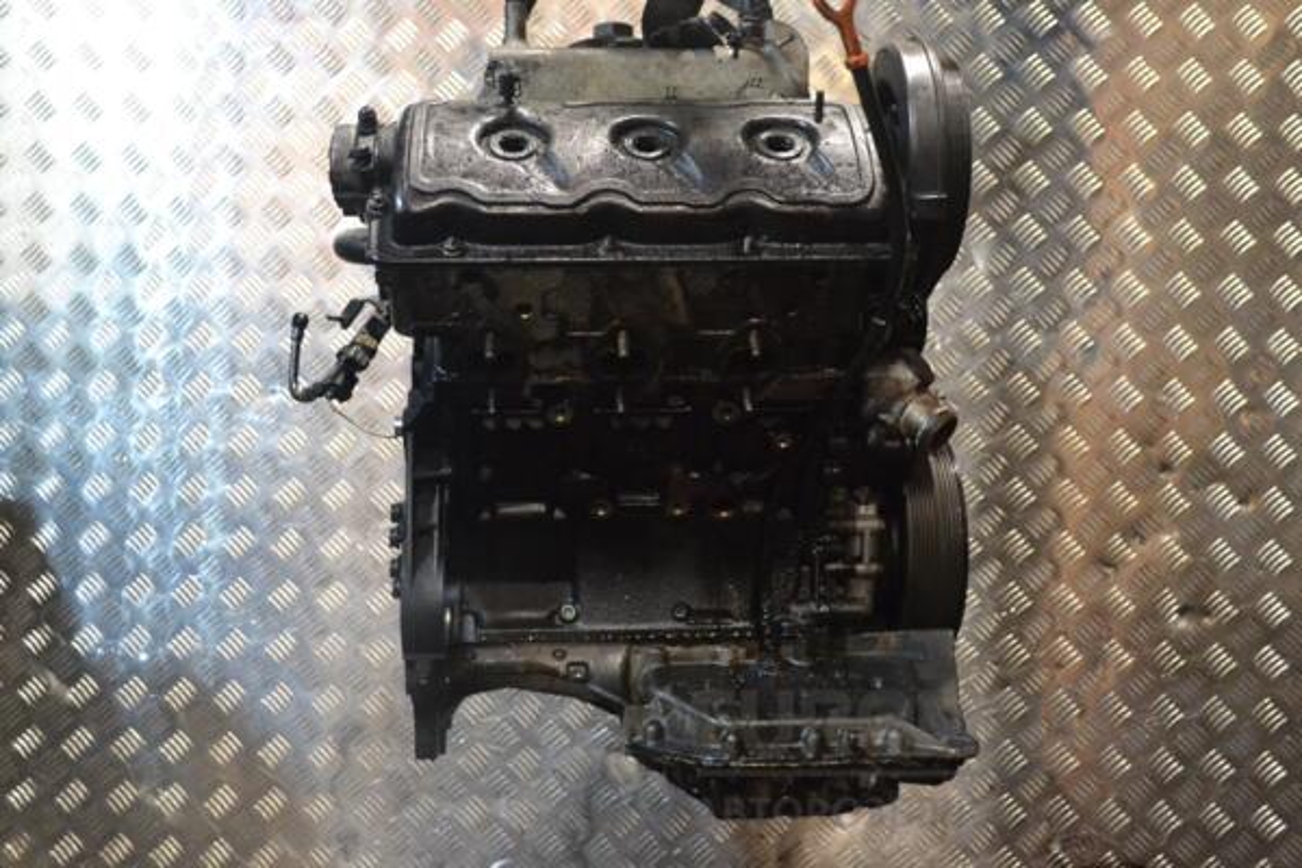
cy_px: 434
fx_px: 1410
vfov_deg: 34.2
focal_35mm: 39
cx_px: 651
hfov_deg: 49.6
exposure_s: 1/100
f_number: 5
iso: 3200
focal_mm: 26
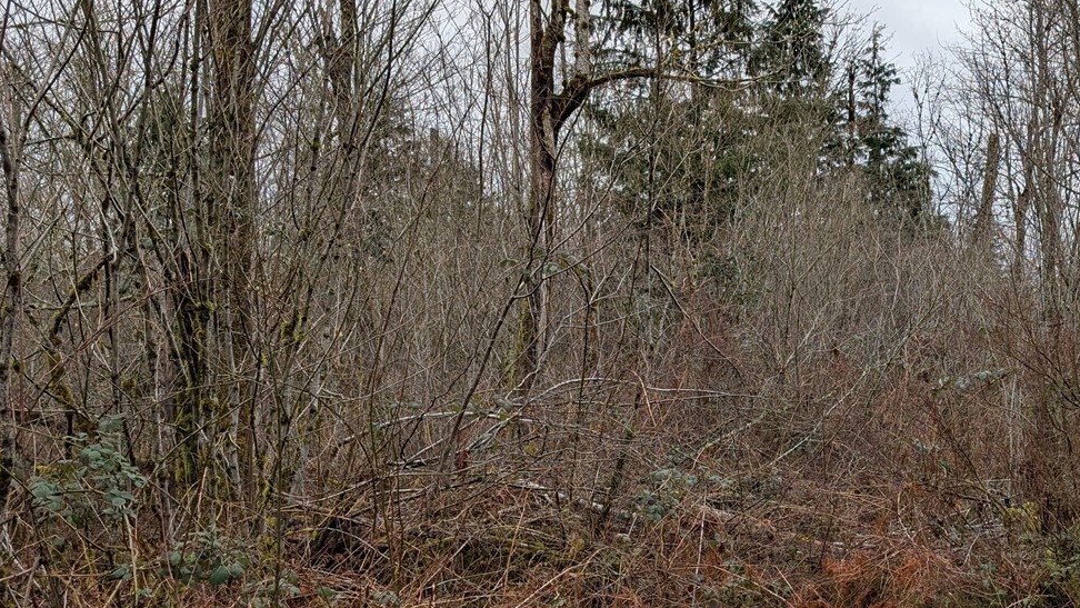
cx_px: 862
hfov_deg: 45.0
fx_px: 1232
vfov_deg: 27.5
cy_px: 413
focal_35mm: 43
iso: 23
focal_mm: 6.9
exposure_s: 1/553
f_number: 1.68
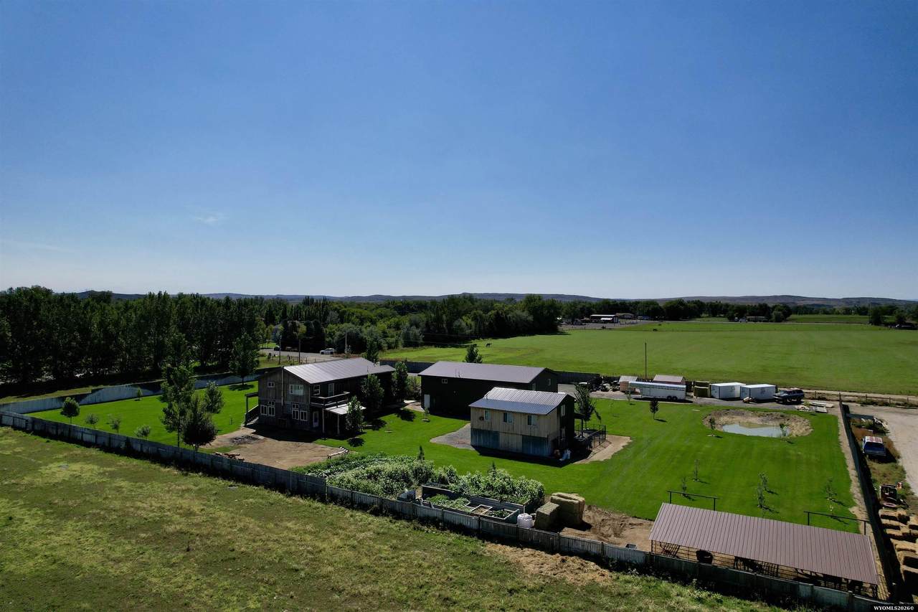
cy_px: 306
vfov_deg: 57.2
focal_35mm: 22
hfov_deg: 78.6
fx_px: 561
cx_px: 459
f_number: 2.8
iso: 110
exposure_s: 1/8000
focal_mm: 8.38
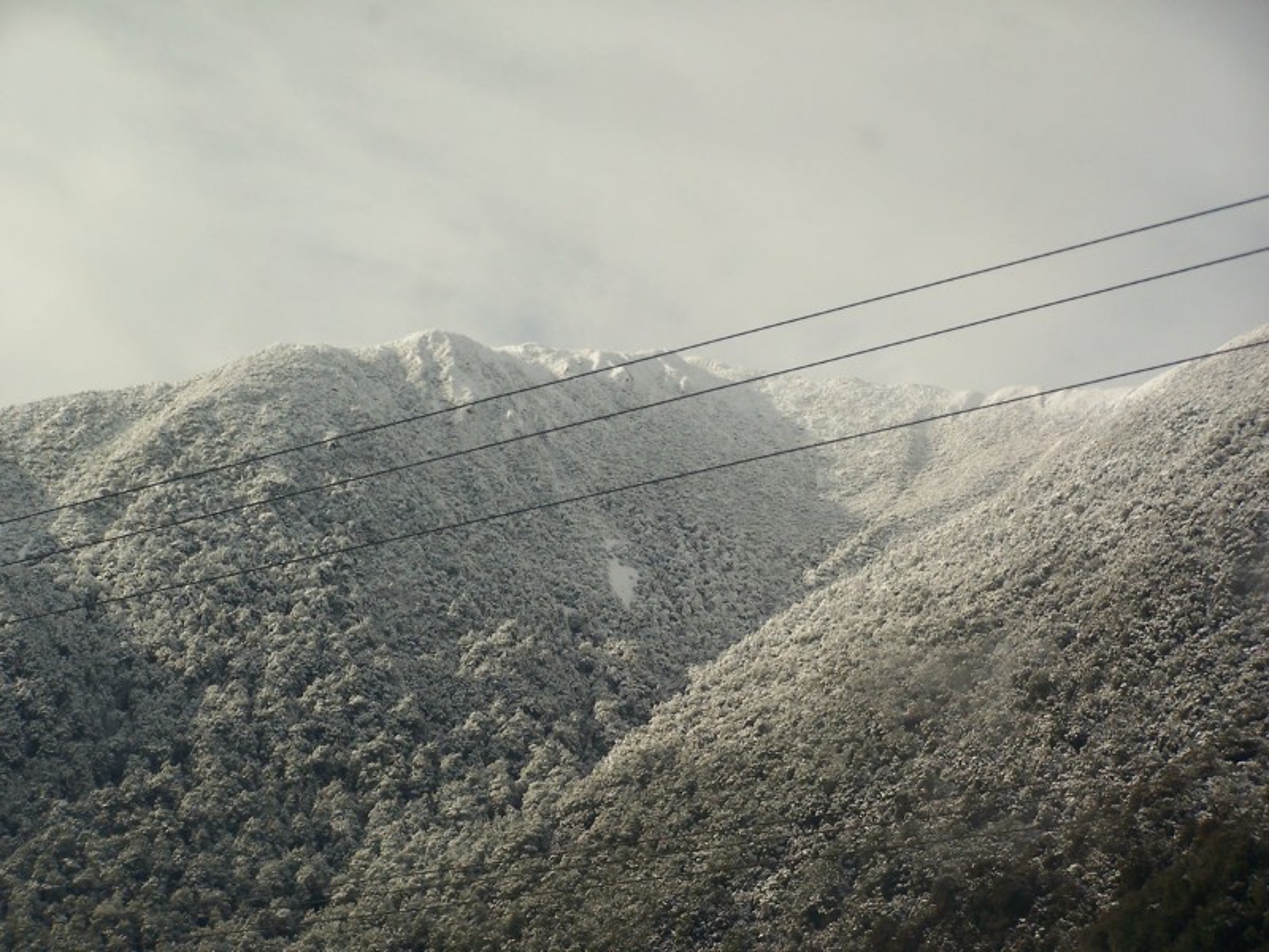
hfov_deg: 15.4
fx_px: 4692
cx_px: 634
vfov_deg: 11.6
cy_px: 476
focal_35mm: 128
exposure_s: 1/500
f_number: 3.2
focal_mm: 21.2
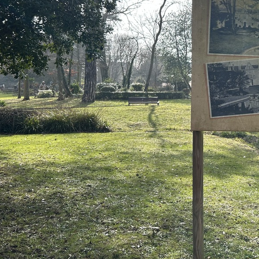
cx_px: 225
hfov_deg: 34.4
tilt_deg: +3.3
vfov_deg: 35.2
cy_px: 61
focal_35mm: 47
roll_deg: -1.5
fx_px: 398
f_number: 1.5
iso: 50
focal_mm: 5.7
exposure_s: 1/1751
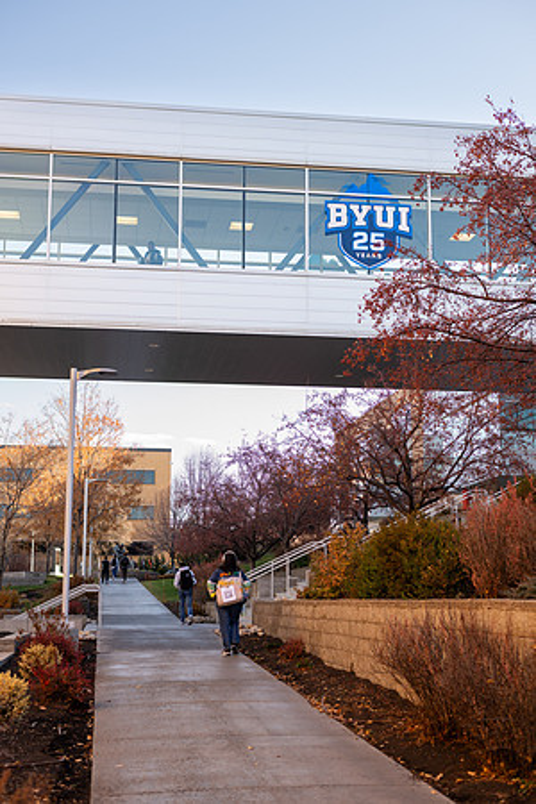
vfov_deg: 39.6
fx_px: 1117
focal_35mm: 50
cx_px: 268
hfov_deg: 27.0
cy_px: 402
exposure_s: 1/250
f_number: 3.2
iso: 100
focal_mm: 50
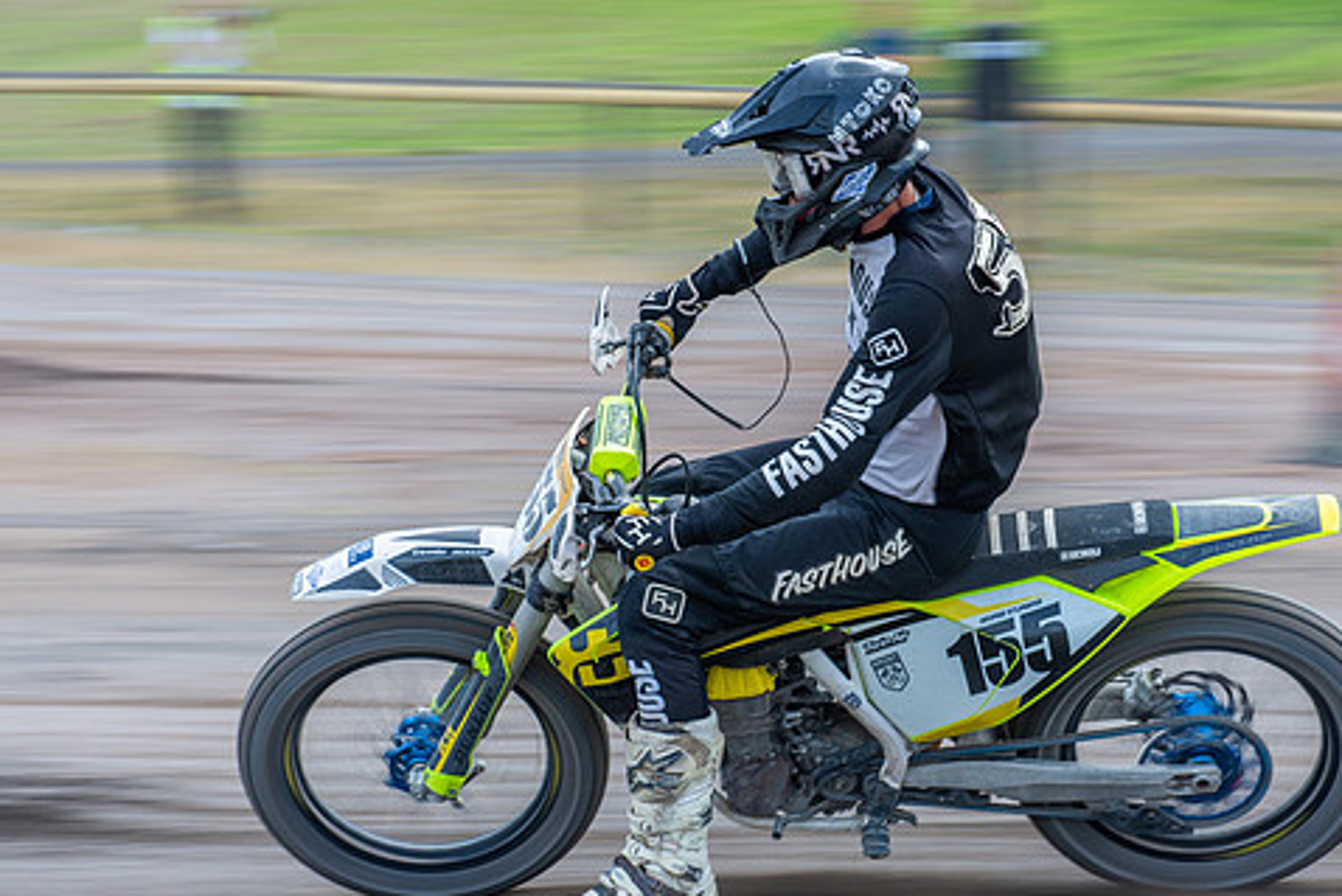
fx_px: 5891
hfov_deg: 13.0
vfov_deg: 8.7
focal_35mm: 158
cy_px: 563
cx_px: 690
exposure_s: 1/160
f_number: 5.6
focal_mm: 70
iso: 160
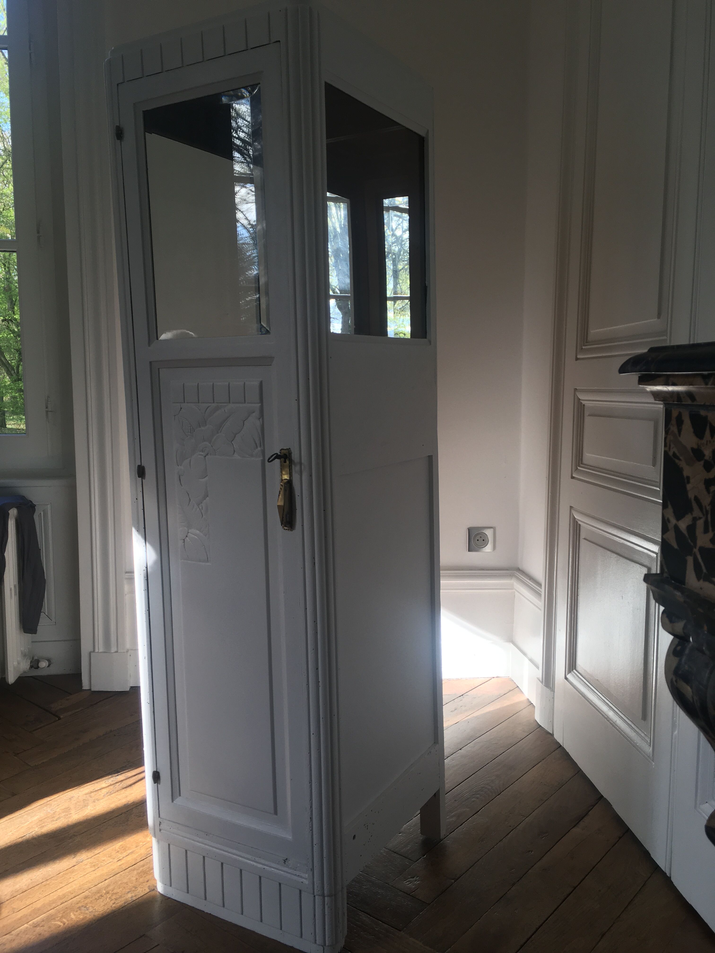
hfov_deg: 48.2
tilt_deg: -6.4
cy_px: 476
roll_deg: +0.2
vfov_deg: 61.7
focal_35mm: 29
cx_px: 358
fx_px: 799
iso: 25
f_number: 2.2
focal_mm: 4.15
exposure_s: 1/100
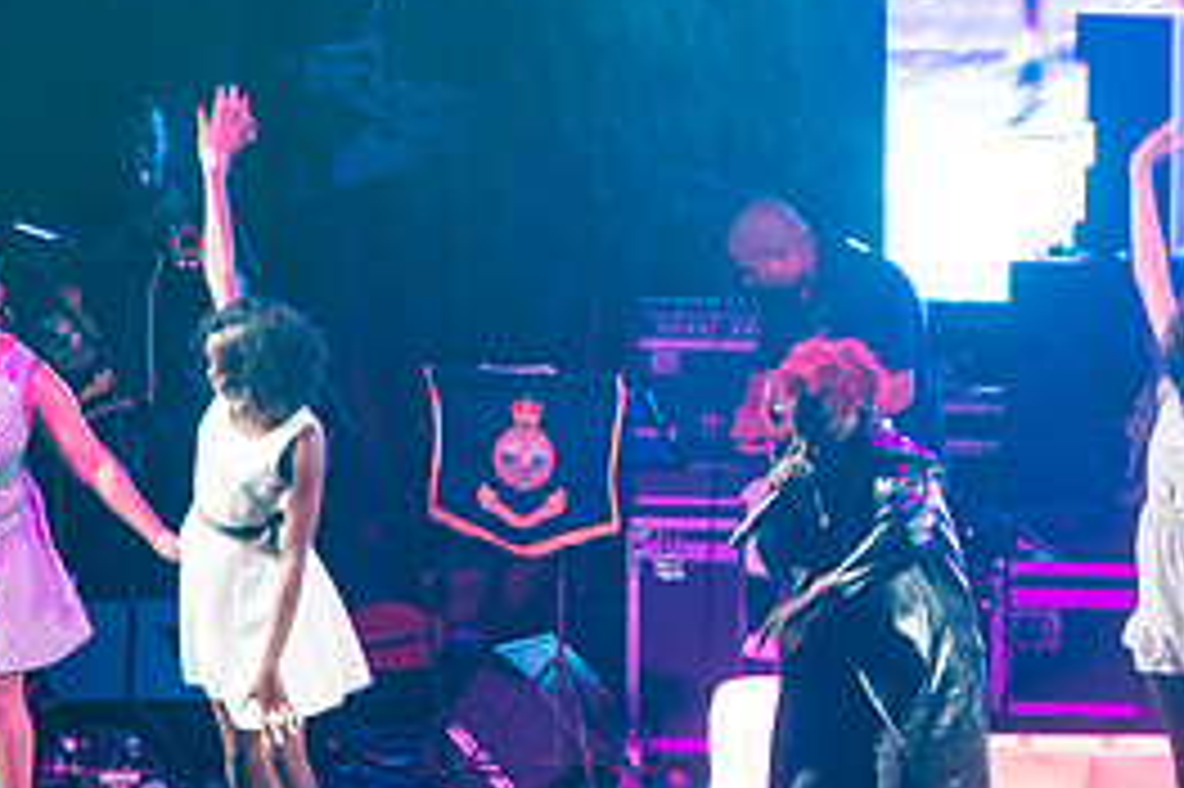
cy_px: 446
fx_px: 23204
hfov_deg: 2.9
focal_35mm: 706
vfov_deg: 1.9
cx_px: 954
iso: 2500
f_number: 5.6
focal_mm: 320
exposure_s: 1/60
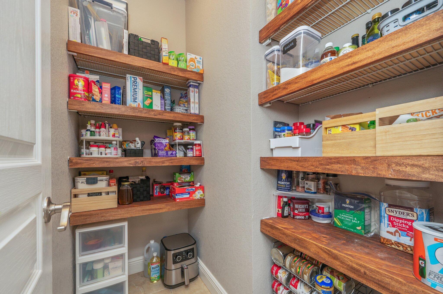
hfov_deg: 104.3
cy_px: 147
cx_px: 222
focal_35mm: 14
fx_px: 172
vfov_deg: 81.1
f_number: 9
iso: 320
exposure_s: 1/60
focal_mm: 14
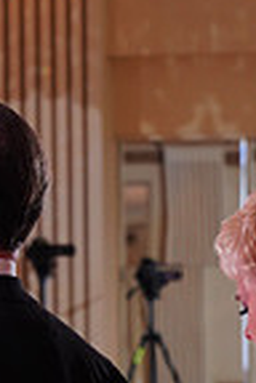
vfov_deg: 4.8
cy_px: 731
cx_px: 132
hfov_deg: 3.3
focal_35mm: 422
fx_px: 4501
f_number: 6.3
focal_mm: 105
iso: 1600
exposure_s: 1/200
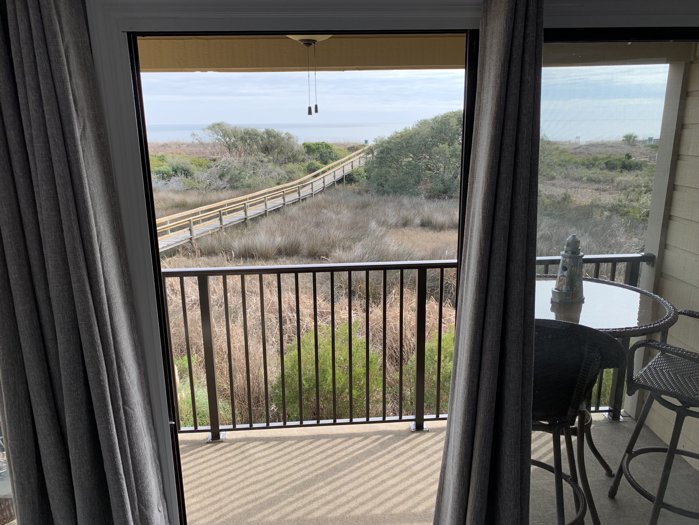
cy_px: 262
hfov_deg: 67.3
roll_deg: +1.1
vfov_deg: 53.1
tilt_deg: -14.1
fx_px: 525
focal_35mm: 26
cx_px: 350
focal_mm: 4.25
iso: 25
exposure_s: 1/397
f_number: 1.8
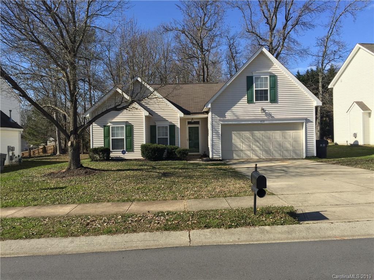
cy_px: 140
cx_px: 187
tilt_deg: -0.5
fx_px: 313
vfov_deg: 48.2
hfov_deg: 61.7
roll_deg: +0.5
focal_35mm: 29
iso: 32
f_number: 2.2
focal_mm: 4.15
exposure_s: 1/1721
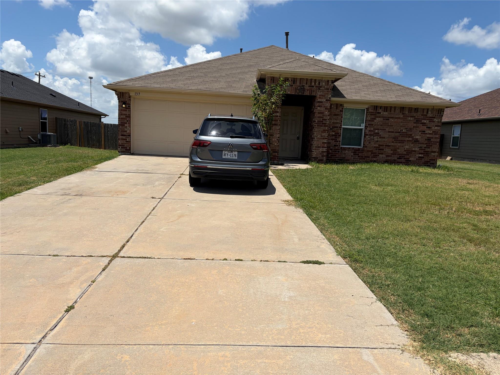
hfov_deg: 67.3
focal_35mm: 26
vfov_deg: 53.1
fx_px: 376
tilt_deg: -7.8
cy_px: 188
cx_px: 250
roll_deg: -3.4
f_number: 1.6
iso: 50
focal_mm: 5.96
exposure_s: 1/6993
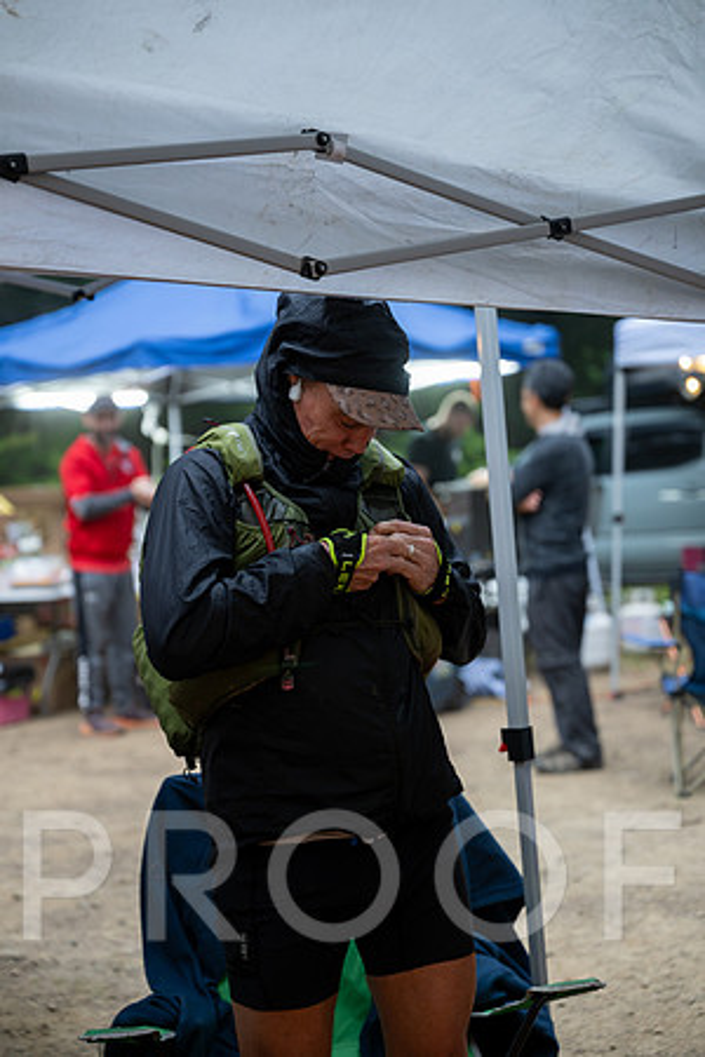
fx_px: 2056
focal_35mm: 70
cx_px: 352
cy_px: 528
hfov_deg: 19.5
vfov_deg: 28.8
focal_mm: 70
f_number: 3.2
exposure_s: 1/125
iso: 1250
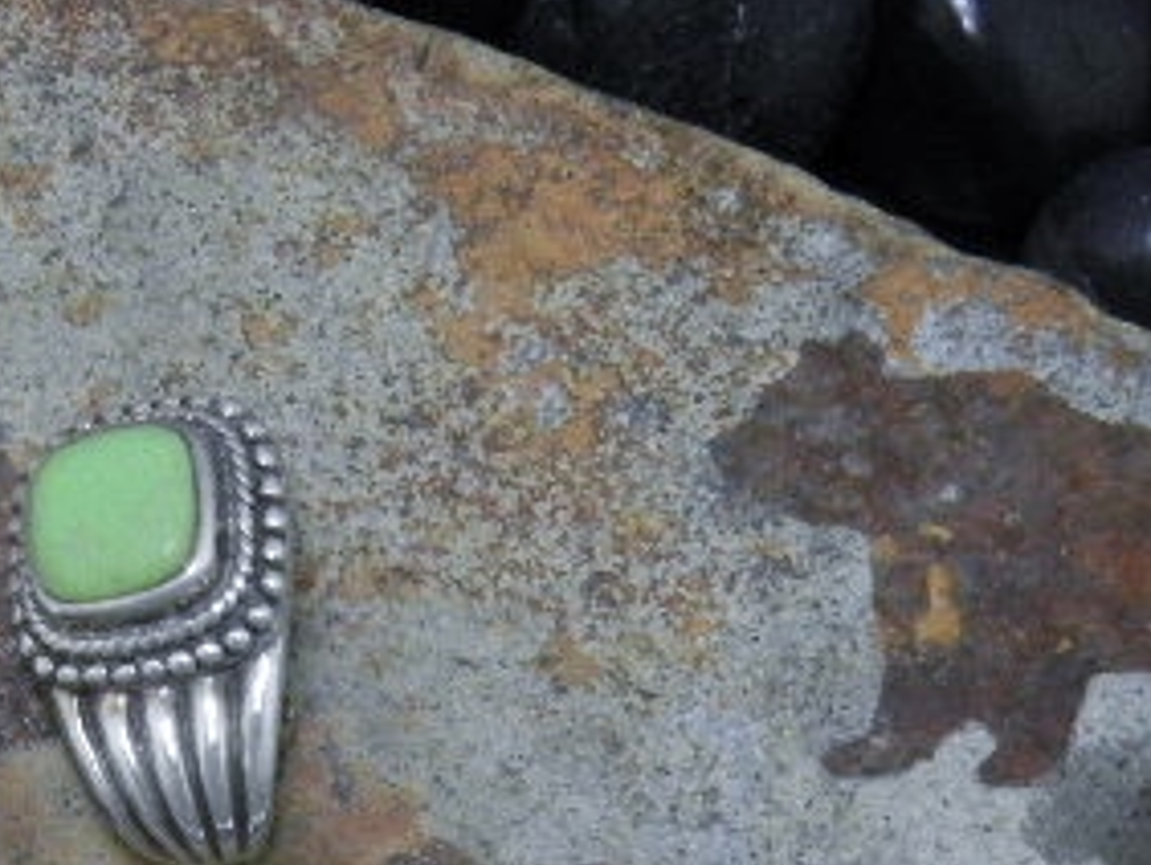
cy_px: 816
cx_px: 273
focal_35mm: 102
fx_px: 3394
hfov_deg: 19.1
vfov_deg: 14.3
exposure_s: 1/30
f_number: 7.6
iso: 800
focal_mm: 8.1
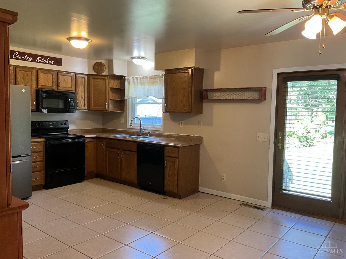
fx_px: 290
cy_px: 130
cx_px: 173
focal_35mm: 29
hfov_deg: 61.7
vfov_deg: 48.2
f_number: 1.8
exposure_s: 1/60
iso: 100
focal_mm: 3
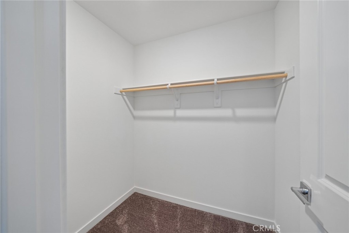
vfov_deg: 85.4
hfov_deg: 108.3
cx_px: 174
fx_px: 126
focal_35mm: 13
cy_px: 116
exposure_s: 1/15
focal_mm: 13
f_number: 8
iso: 400
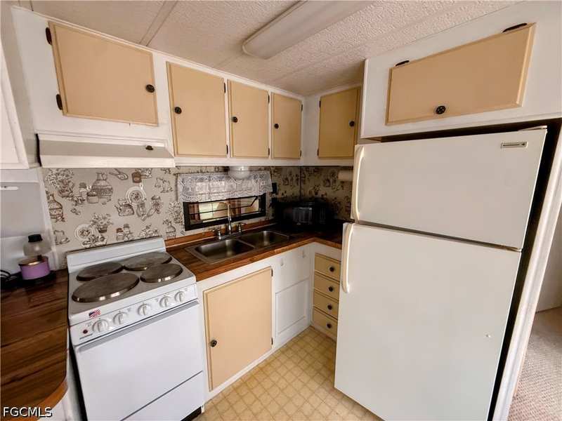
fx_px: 227
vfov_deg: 85.7
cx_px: 281
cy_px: 210
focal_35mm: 14
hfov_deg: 102.1
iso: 400
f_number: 2.2
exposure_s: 1/60
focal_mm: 2.22
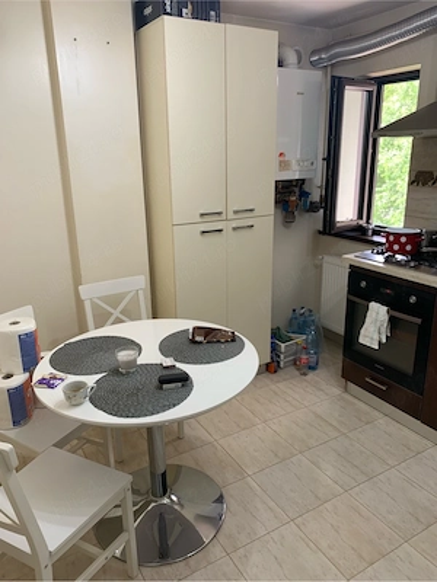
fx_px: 438
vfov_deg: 67.3
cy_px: 291
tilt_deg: -14.5
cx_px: 218
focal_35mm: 26
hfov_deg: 53.1
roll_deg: +0.7
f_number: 1.8
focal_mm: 4.25
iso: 80
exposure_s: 1/50
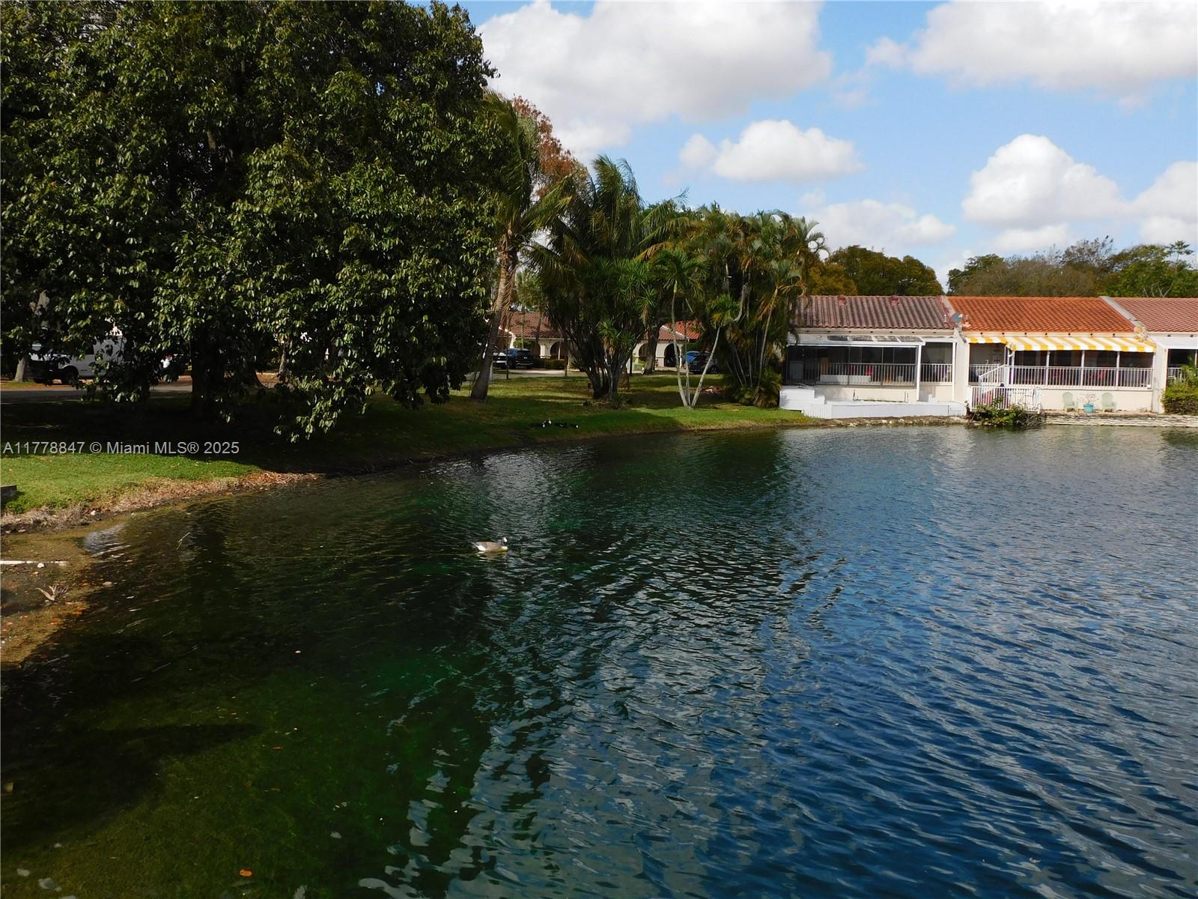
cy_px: 450
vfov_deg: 42.9
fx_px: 1142
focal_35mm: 33
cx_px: 599
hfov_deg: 55.4
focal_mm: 5.9
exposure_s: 1/1000
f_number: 3.6
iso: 125
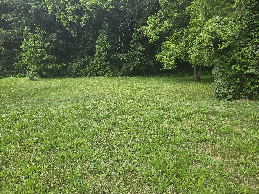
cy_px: 97
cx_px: 130
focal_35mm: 23
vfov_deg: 58.9
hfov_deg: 73.9
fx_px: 172
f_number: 1.8
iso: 25
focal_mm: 5.4
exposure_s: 1/400
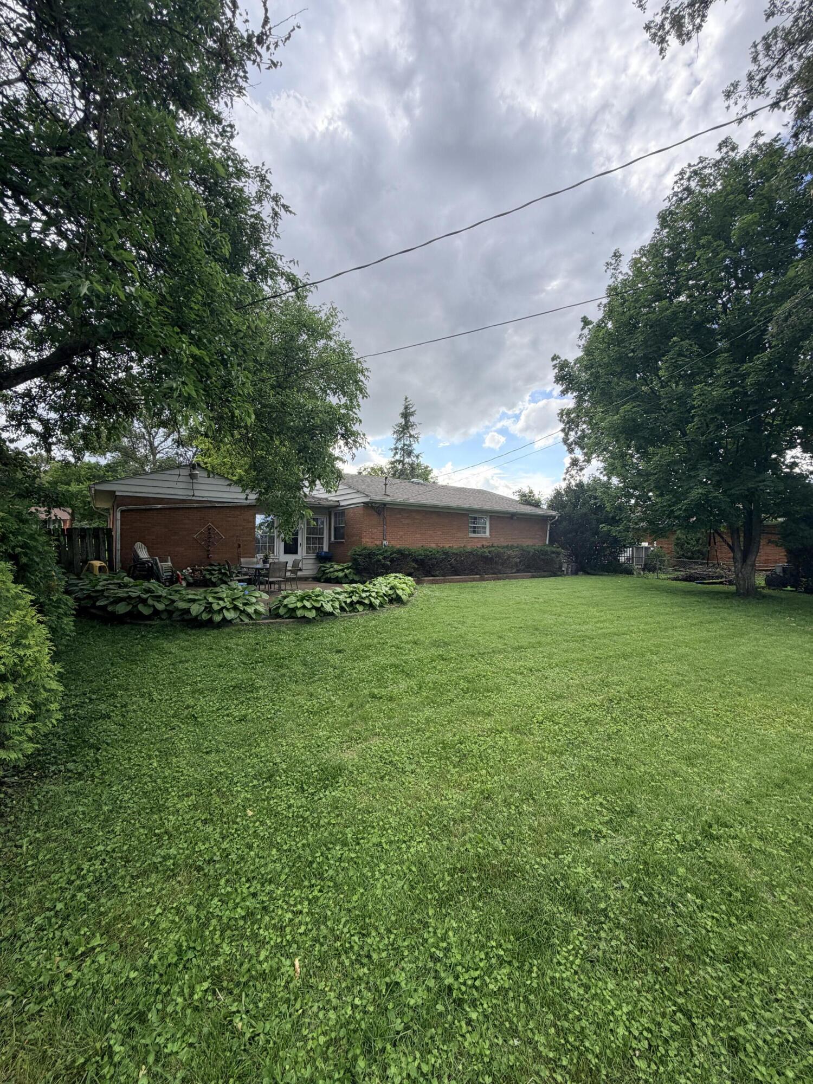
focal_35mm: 14
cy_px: 542
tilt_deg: +2.5
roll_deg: +1.8
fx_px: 438
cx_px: 406
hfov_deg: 85.7
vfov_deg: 102.1
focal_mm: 2.22
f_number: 2.2
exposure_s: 1/585
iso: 40
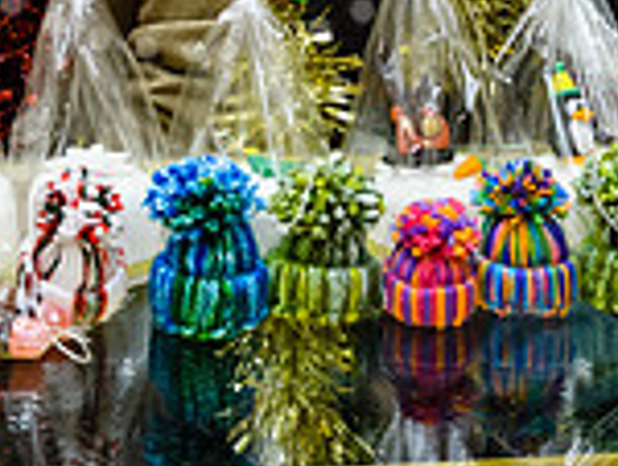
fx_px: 1699
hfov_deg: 20.5
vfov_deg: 14.1
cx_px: 194
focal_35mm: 95
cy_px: -330
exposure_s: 1/60
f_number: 5
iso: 1600
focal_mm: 22
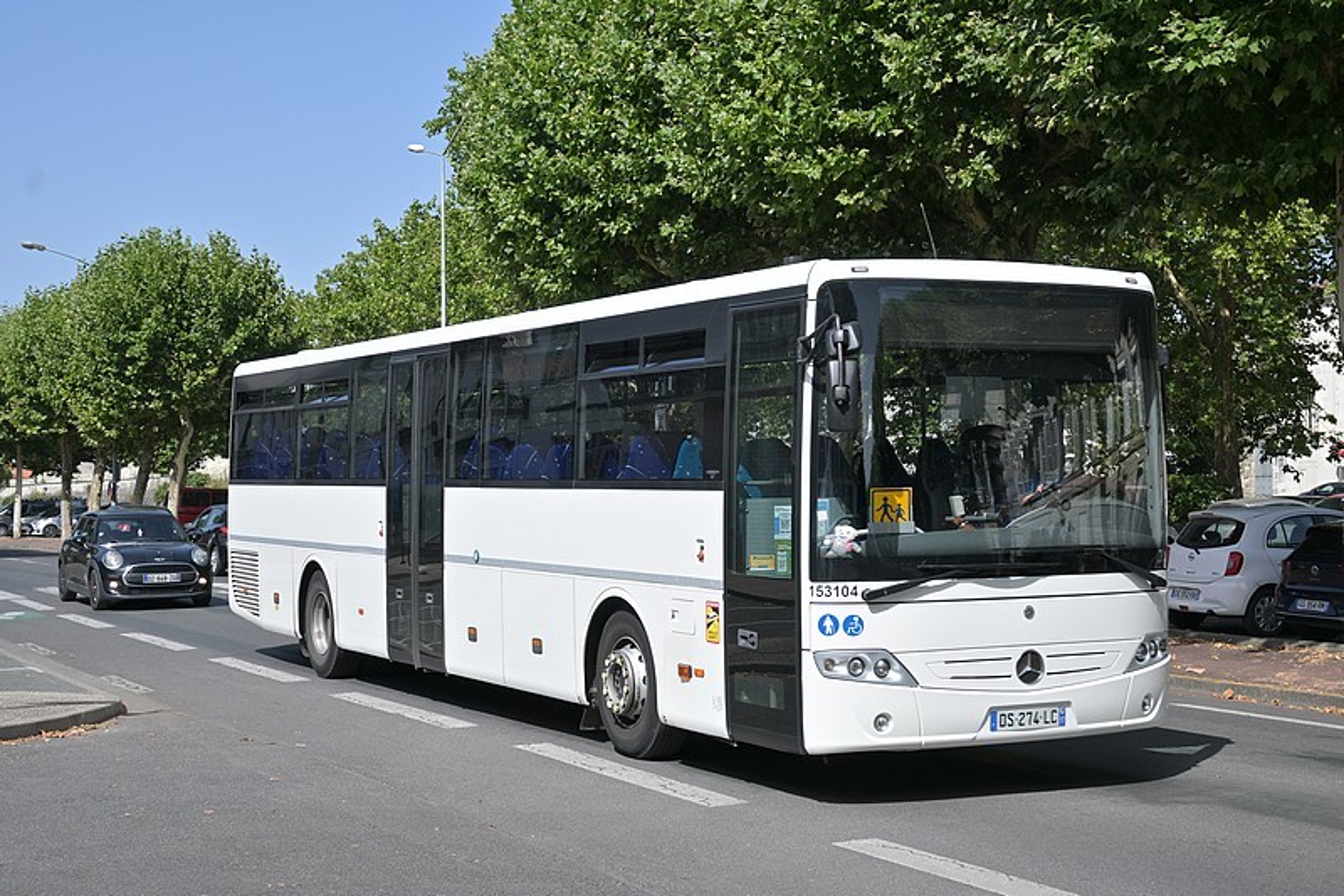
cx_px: 672
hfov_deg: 37.9
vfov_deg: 25.7
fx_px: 1959
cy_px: 448
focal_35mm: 52
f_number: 5.3
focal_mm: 35
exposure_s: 1/640
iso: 100
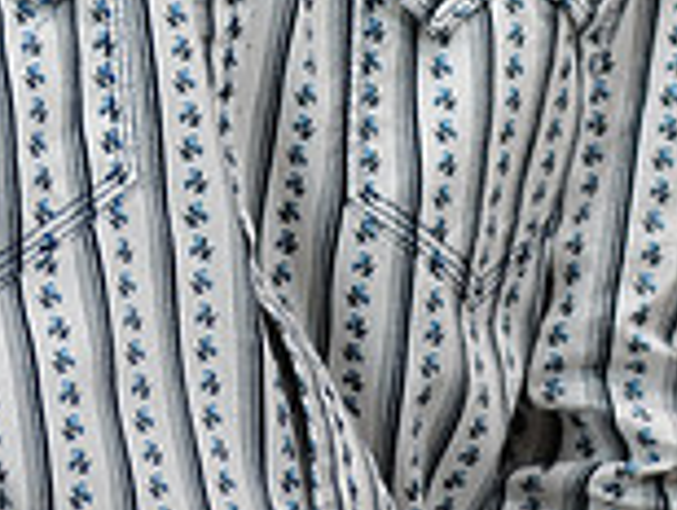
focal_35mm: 444
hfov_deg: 4.5
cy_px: -712
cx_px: 169
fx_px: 8697
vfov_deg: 3.3
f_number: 4
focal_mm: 82
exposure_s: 1/125
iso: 640
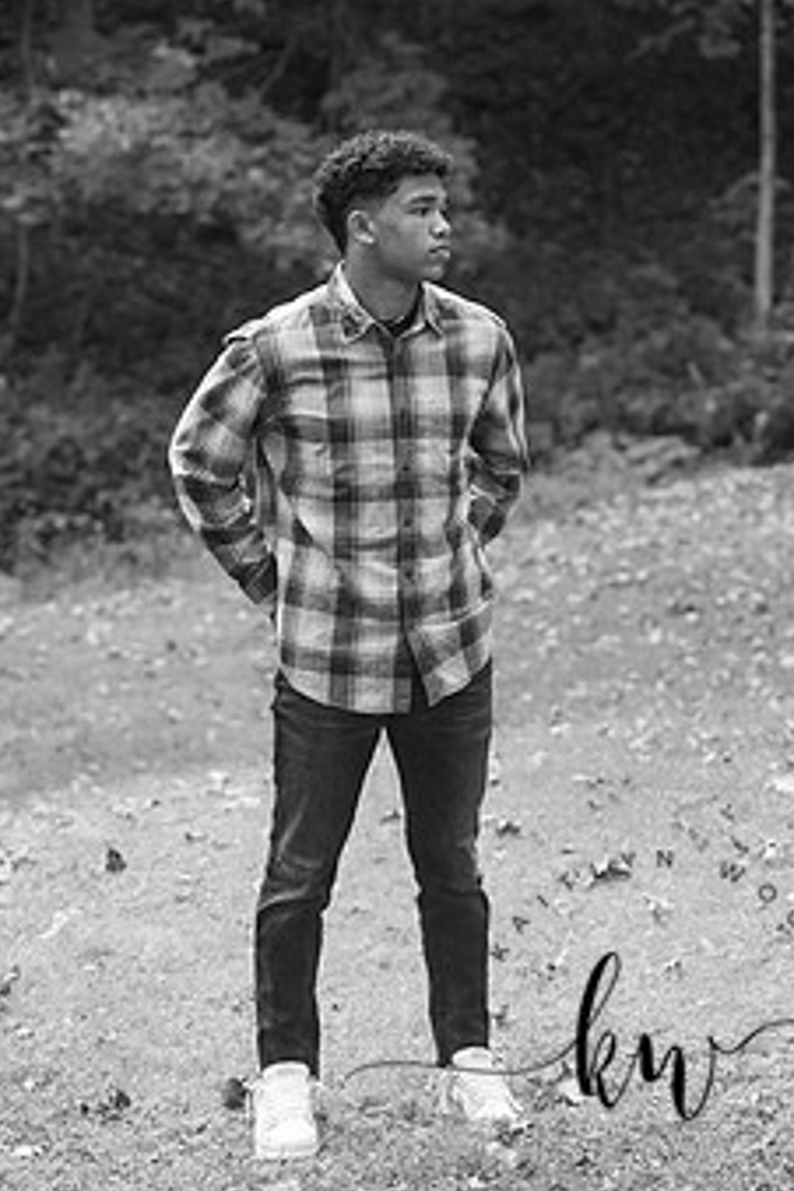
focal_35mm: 109
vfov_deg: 18.7
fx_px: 3606
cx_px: 446
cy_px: 474
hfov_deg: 12.6
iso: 500
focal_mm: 82
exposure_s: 1/250
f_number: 3.5
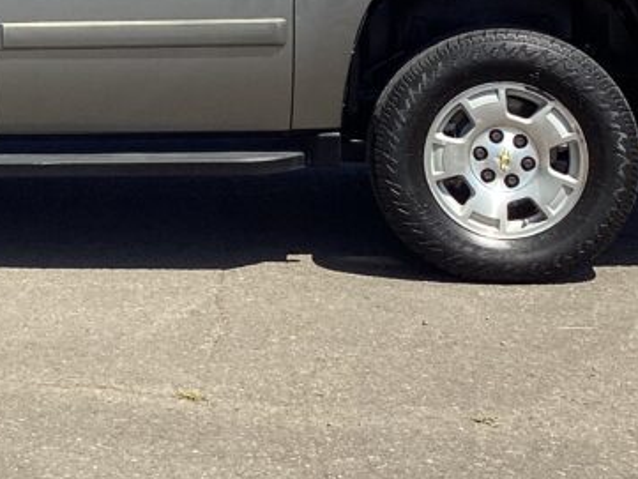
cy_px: -41
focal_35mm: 88
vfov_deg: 16.3
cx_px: 60
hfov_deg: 21.7
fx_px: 1622
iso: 25
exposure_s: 1/970
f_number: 2.4
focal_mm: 3.3
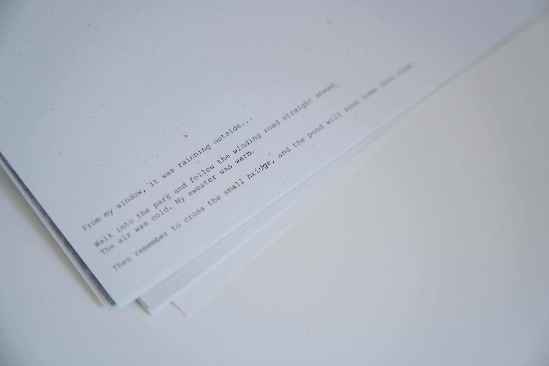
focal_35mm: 76
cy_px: 183
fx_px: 1159
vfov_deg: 17.9
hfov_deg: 26.7
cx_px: 274
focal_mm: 76
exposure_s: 1/60
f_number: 4
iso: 1000
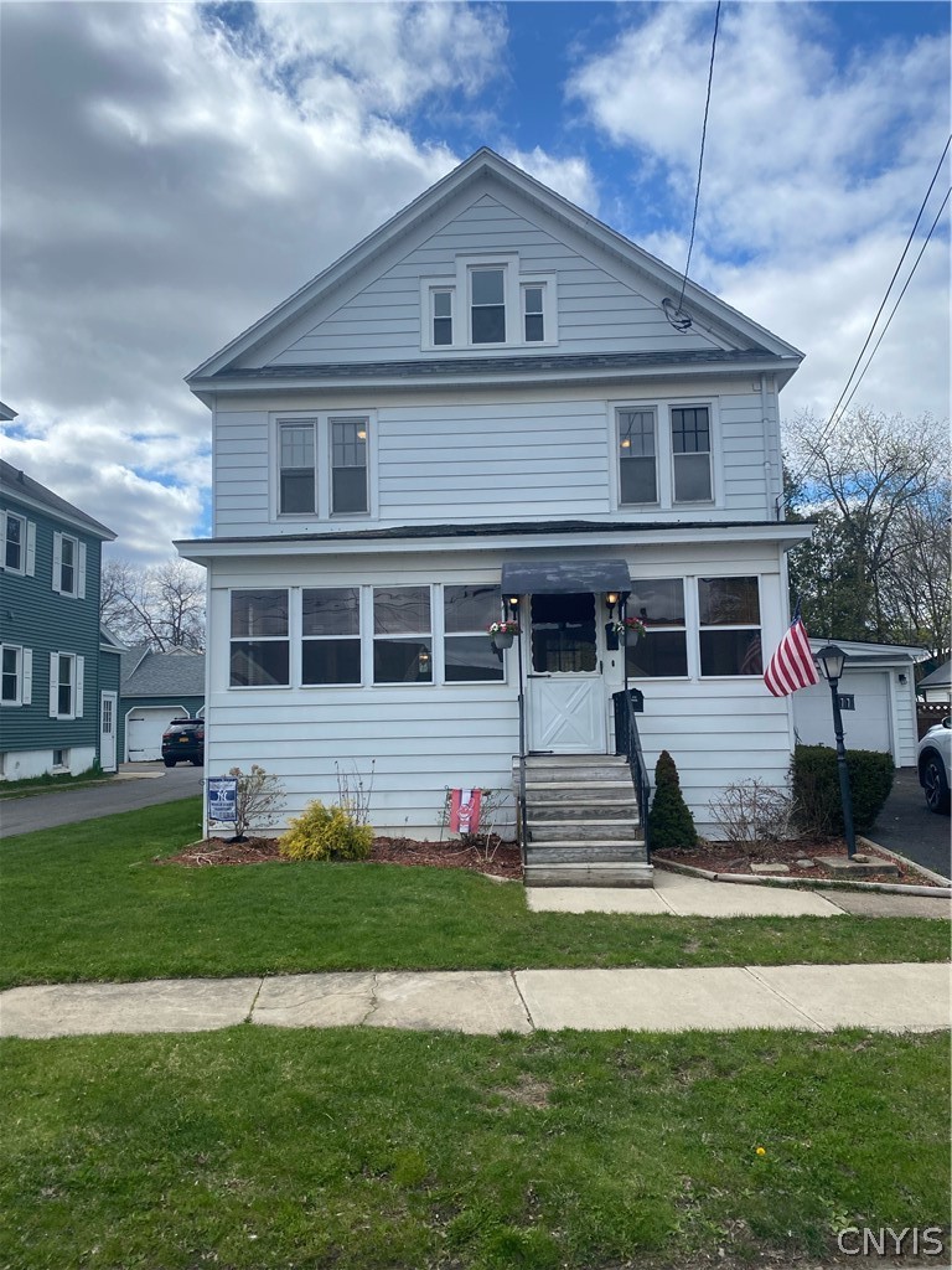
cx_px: 476
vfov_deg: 67.3
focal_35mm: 26
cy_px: 635
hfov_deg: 53.1
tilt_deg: +5.1
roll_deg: +0.9
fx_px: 953
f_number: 1.8
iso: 32
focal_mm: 4.25
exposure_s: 1/2817
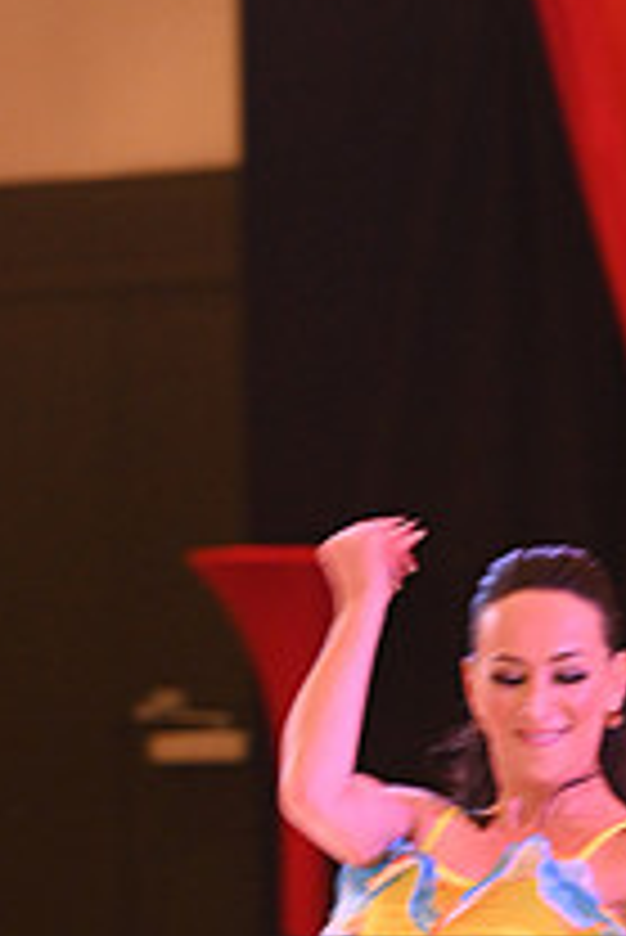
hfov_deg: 3.6
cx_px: 601
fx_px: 9816
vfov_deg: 5.4
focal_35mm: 377
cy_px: 1089
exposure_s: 1/200
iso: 3200
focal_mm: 135
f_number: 4.5
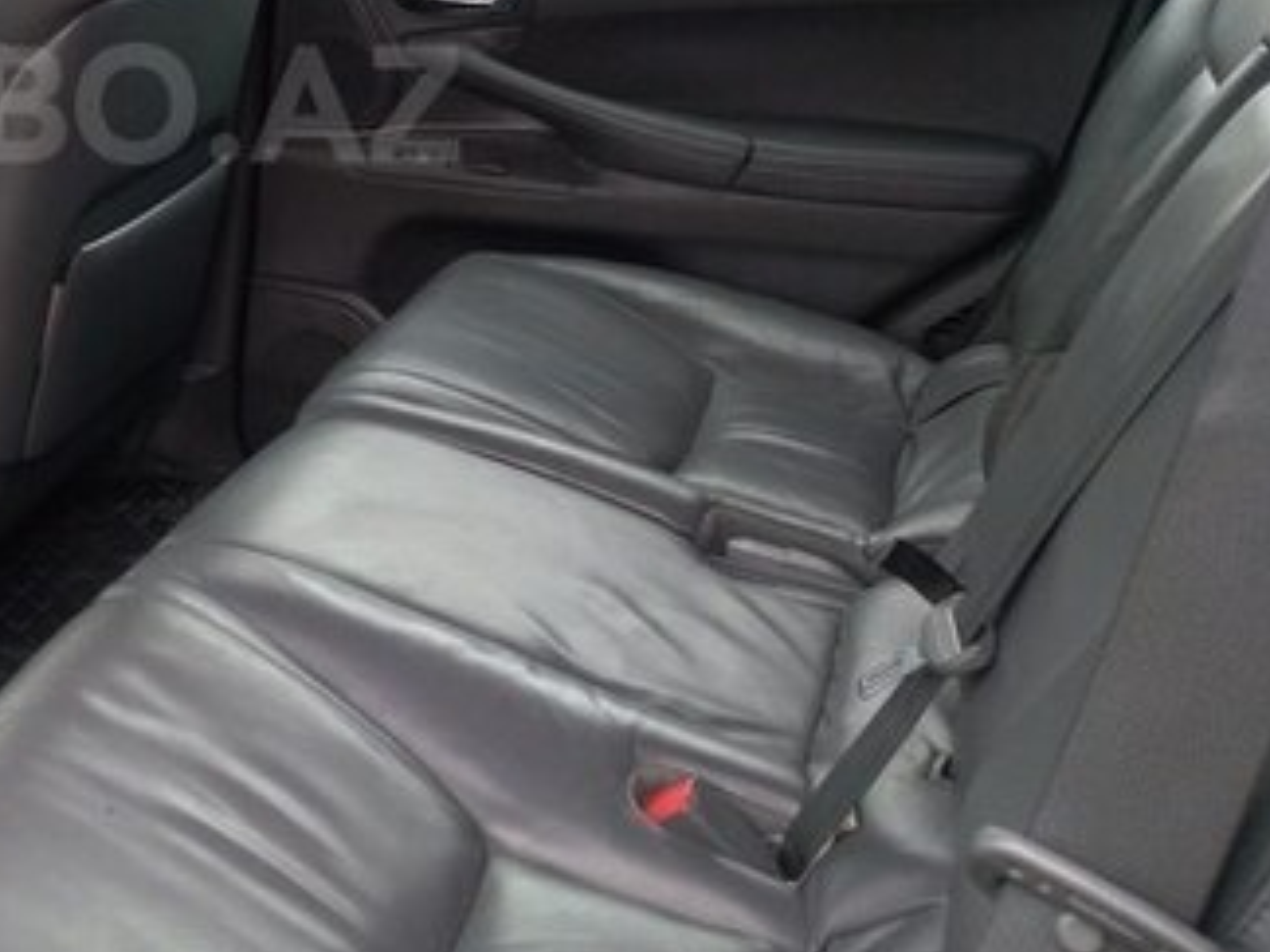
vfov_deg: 26.6
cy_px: 104
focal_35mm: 53
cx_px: 59
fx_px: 1944
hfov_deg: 33.7
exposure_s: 1/30
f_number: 2
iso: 143
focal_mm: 3.54
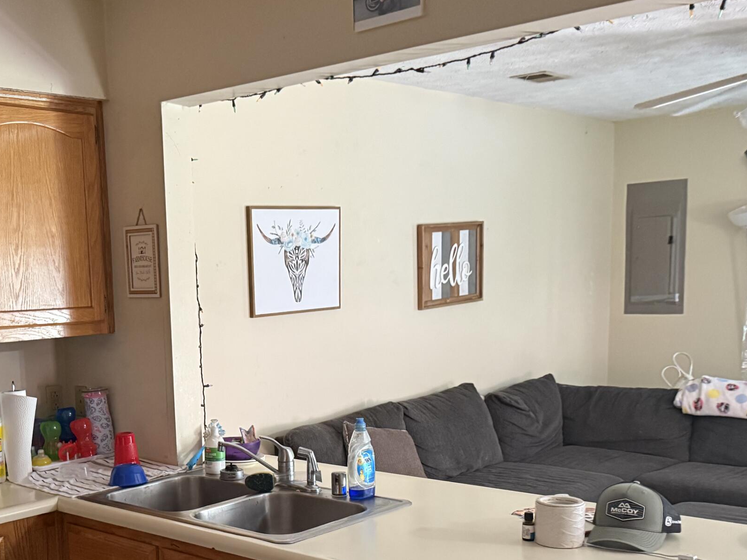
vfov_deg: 31.6
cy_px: 425
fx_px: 971
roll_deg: +1.4
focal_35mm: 45
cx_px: 217
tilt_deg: -8.8
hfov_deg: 41.2
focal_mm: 6.76
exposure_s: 1/60
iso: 800
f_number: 1.78
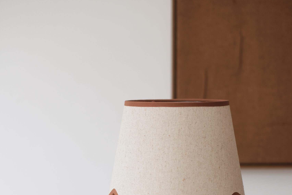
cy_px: 202
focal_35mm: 80
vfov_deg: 16.6
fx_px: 649
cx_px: 146
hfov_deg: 25.4
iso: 200
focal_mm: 35
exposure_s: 1/52
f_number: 2.8
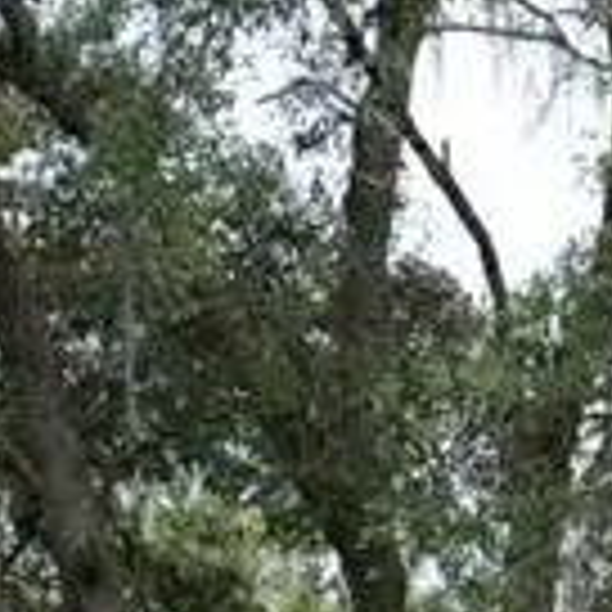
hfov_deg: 4.9
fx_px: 7181
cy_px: 1206
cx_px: 333
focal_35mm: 359
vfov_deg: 4.8
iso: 100
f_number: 4.5
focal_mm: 56
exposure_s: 1/200
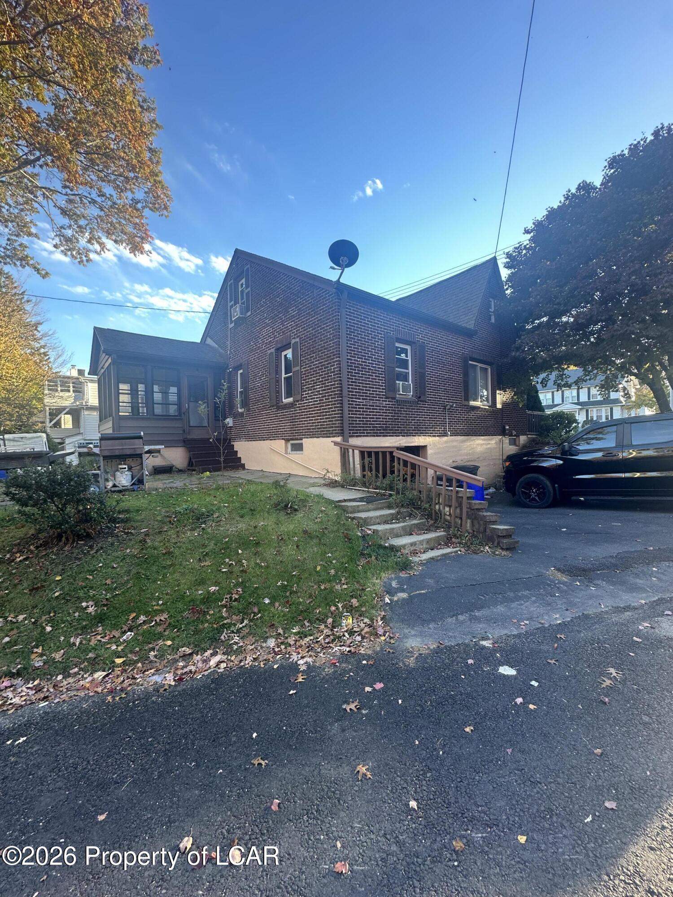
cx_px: 336
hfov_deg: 85.7
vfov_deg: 102.1
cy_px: 448
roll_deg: +0.7
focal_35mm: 14
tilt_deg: -0.6
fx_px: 363
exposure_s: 1/99
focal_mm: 2.22
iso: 64
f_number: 2.2
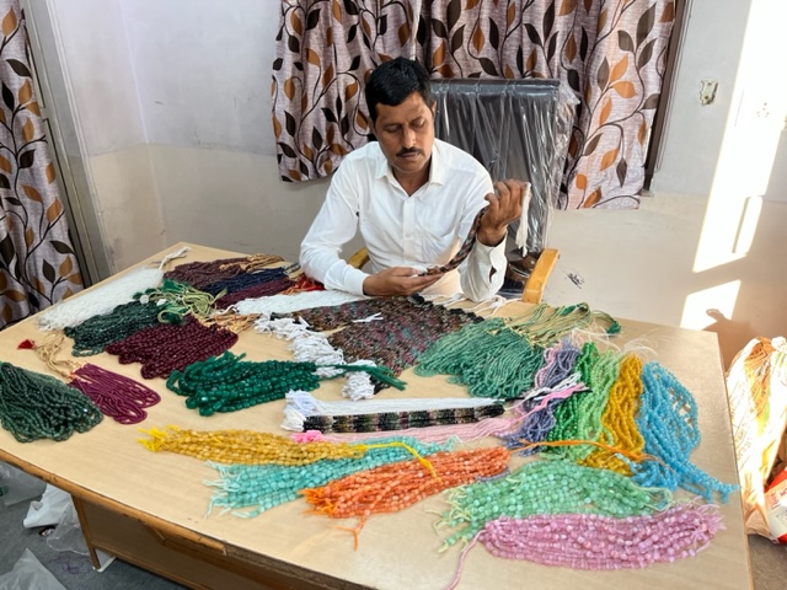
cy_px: 295
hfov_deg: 67.3
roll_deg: +0.6
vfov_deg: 53.1
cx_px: 394
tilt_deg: -27.8
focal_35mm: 26
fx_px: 591
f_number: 1.6
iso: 64
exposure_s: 1/100
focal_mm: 5.1
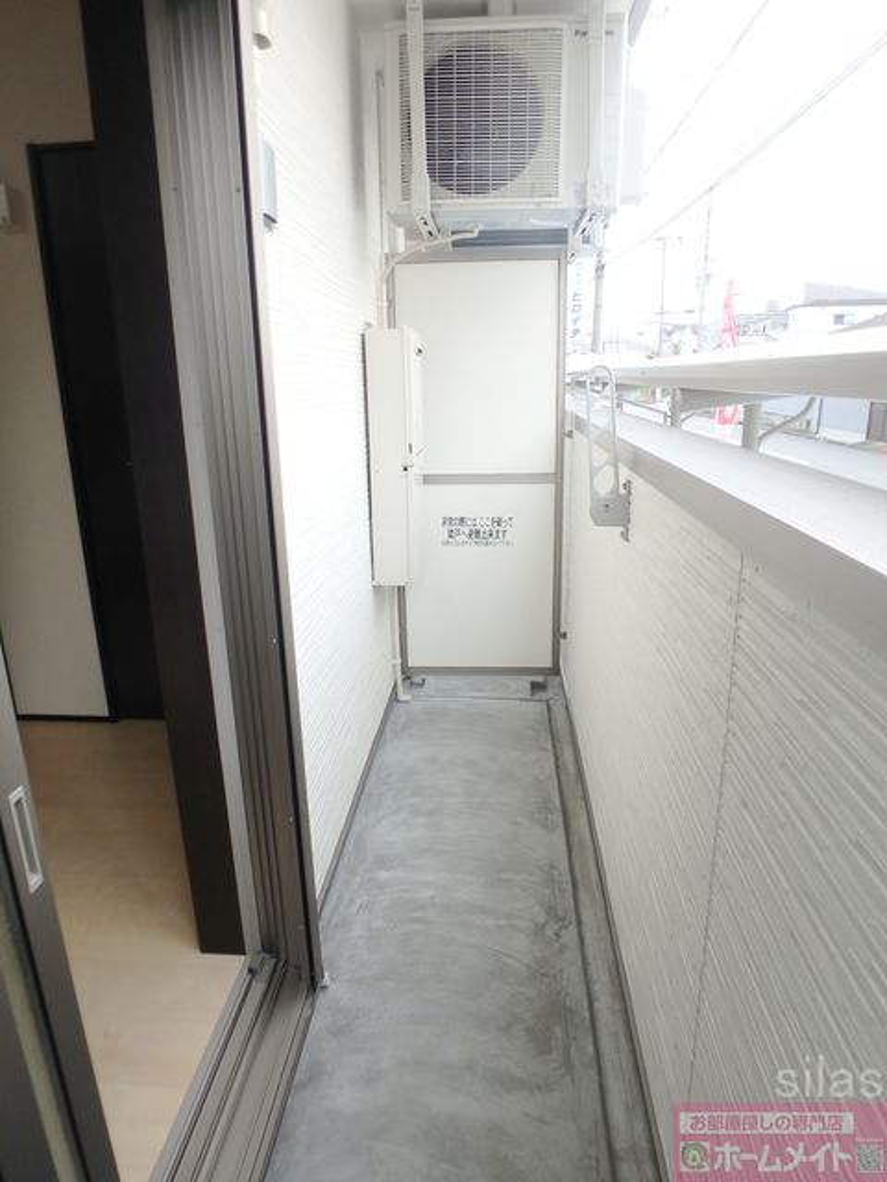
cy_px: 591
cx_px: 444
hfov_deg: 63.4
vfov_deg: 79.0
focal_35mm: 21
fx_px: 717
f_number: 3.5
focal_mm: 3.7
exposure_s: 1/160
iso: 125
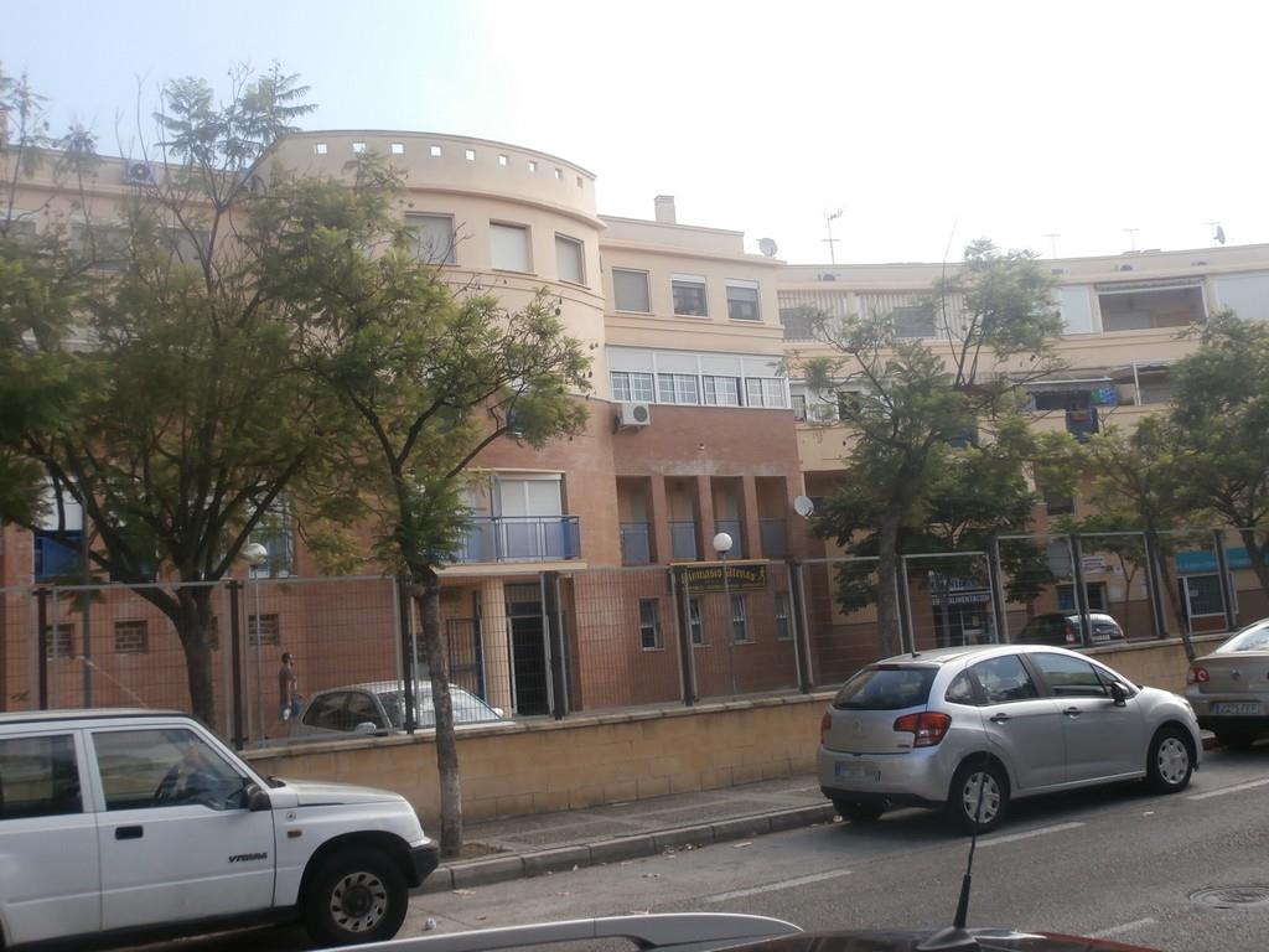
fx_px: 1393
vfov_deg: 37.7
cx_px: 634
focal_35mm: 38
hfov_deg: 49.0
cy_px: 476
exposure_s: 1/500
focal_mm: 6.67
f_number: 3.9
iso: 125
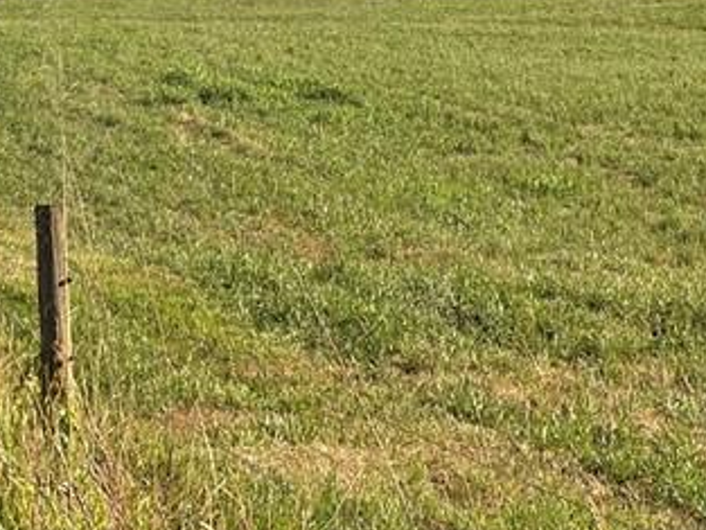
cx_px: 329
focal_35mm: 170
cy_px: 158
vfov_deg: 8.7
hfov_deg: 11.6
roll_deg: +2.8
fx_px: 3469
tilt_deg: -2.4
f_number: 1.6
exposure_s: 1/2075
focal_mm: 5.96
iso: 32
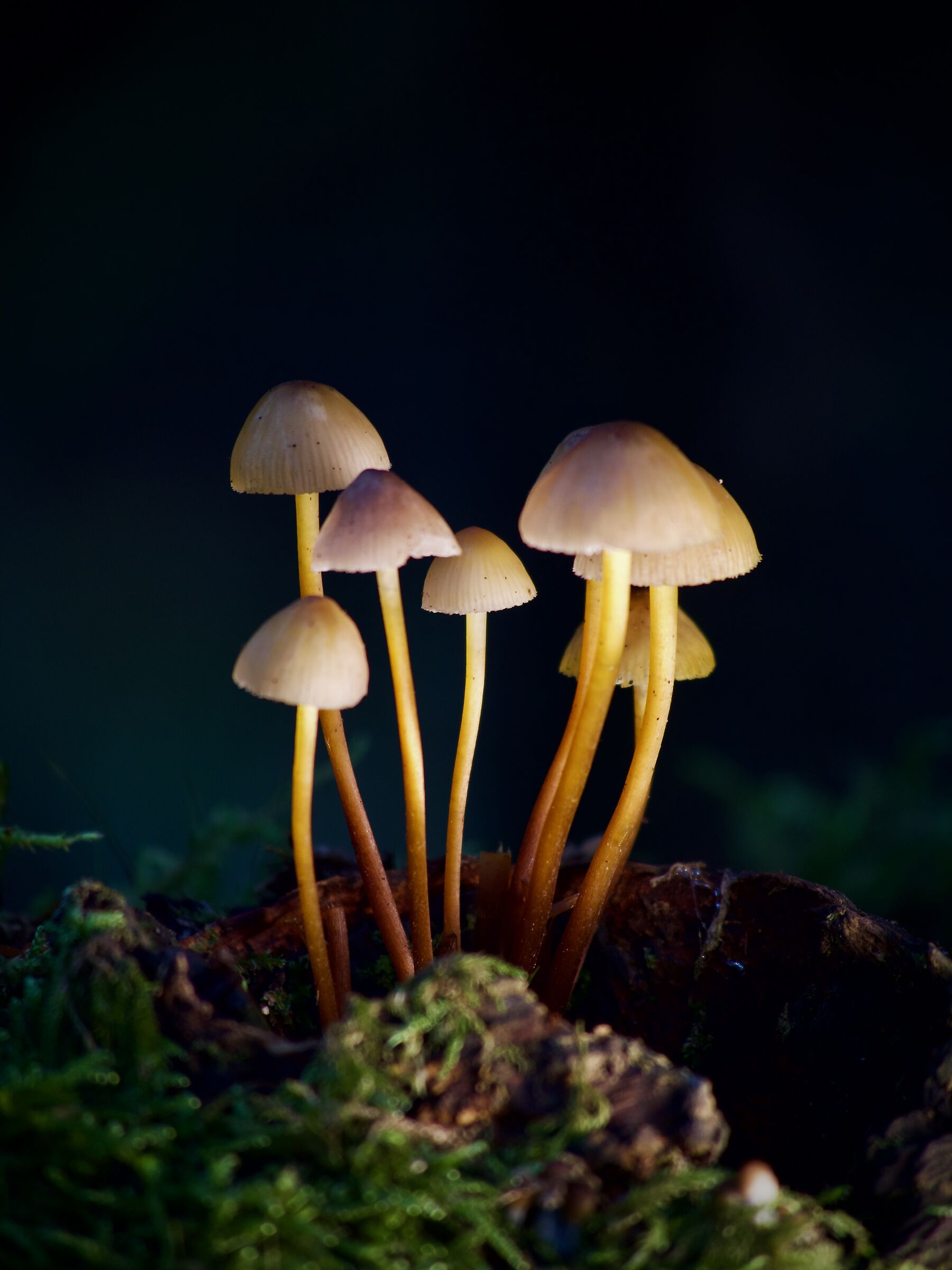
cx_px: 476
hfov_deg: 2.5
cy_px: 635
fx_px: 22001
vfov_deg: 3.3
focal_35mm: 600
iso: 500
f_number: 5.6
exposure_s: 1/60
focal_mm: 300
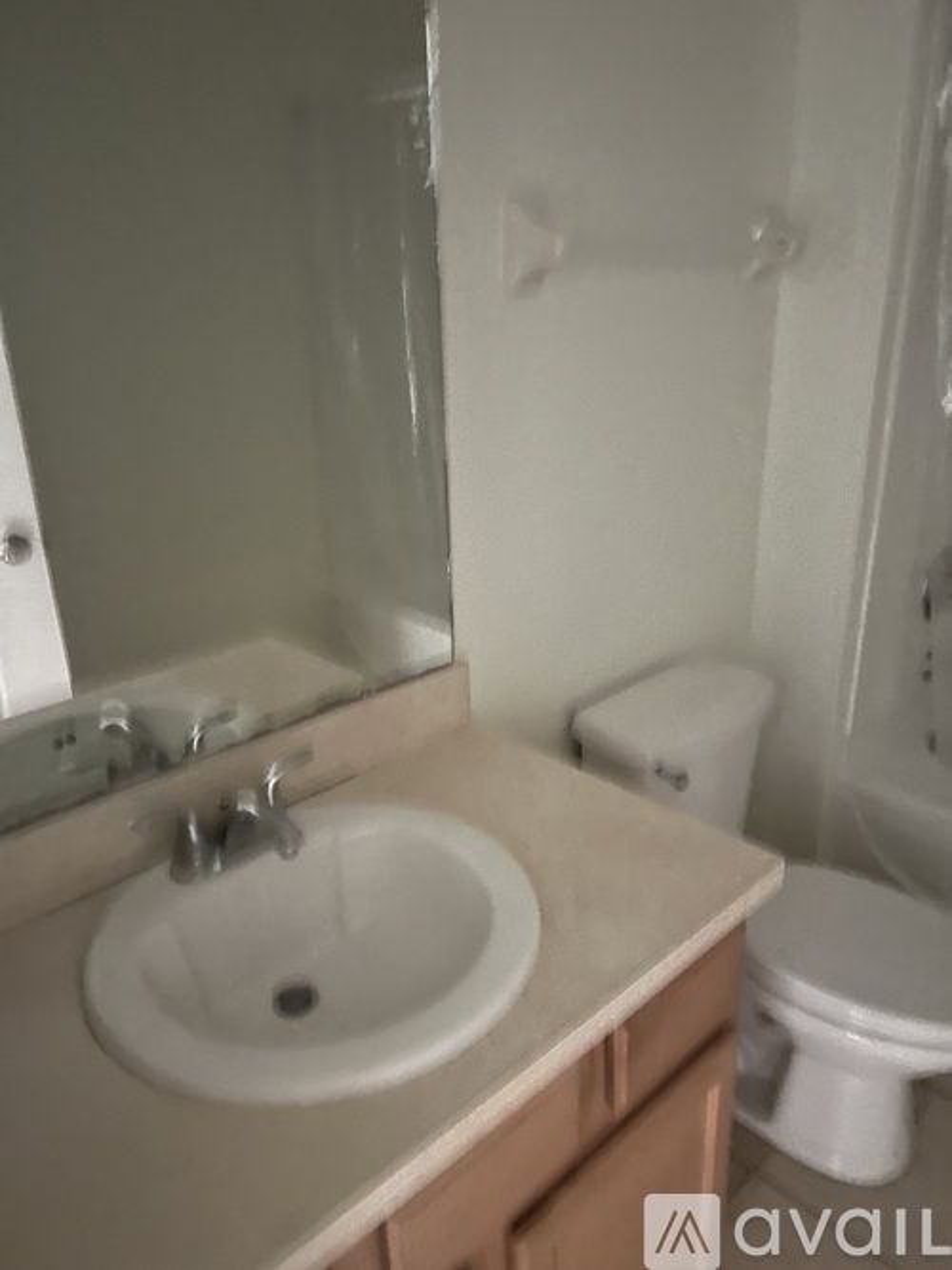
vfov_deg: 67.3
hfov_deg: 53.0
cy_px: 635
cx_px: 476
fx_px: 954
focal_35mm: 26
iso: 640
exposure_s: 1/13
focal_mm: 5.7
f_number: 1.5
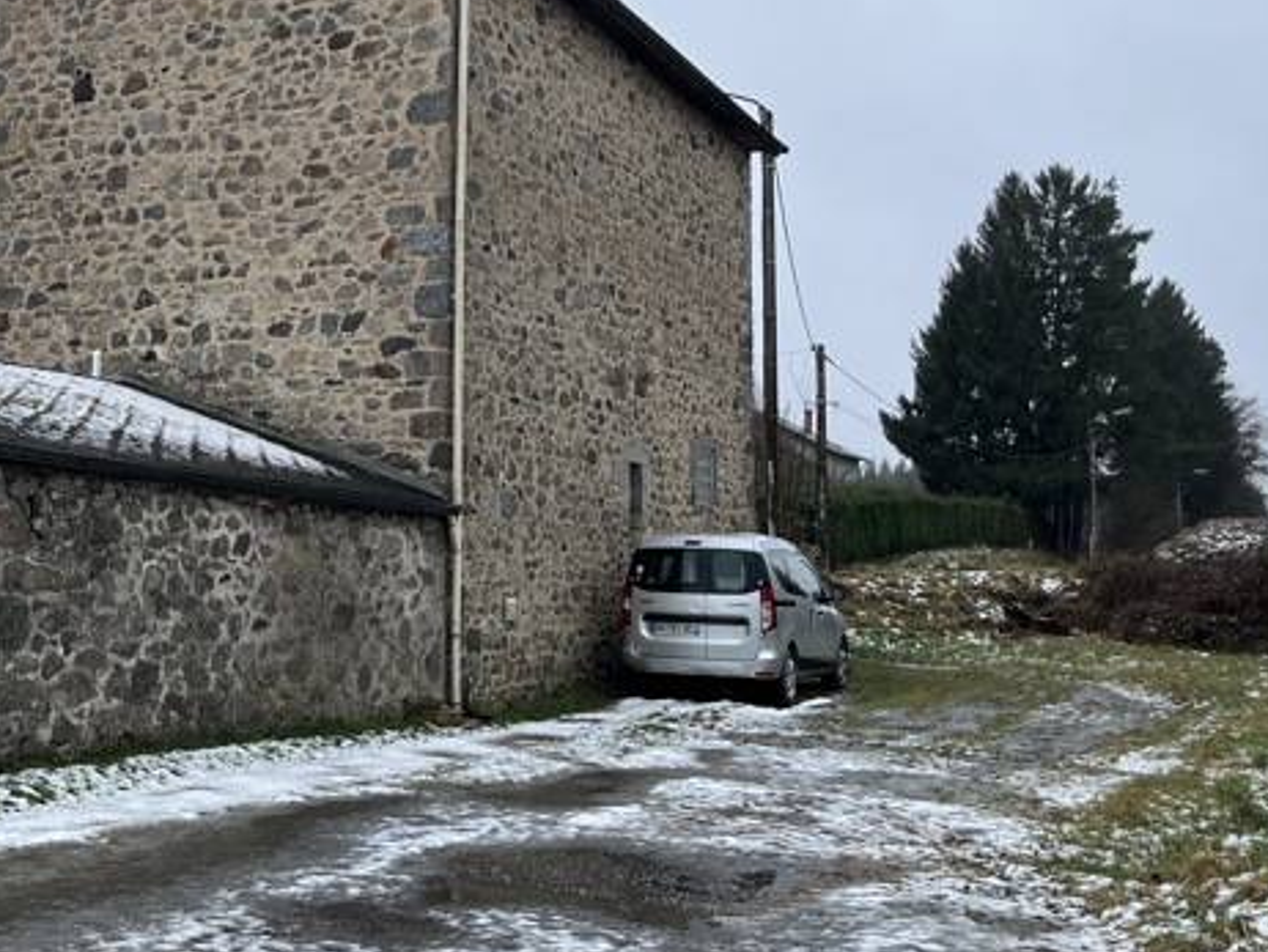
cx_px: 294
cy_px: 340
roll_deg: -1.9
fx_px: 1649
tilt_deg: +7.5
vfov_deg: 32.0
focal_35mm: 45
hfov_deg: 40.7
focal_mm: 5.1
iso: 50
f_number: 1.6
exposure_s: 1/983
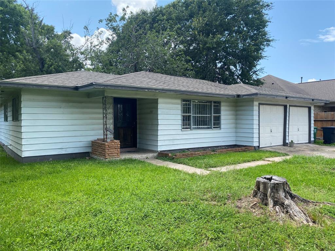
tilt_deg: -2.0
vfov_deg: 53.1
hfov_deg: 67.3
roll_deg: -0.1
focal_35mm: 26
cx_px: 168
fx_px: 252
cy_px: 126
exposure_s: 1/998
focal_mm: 4.25
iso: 32
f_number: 1.8
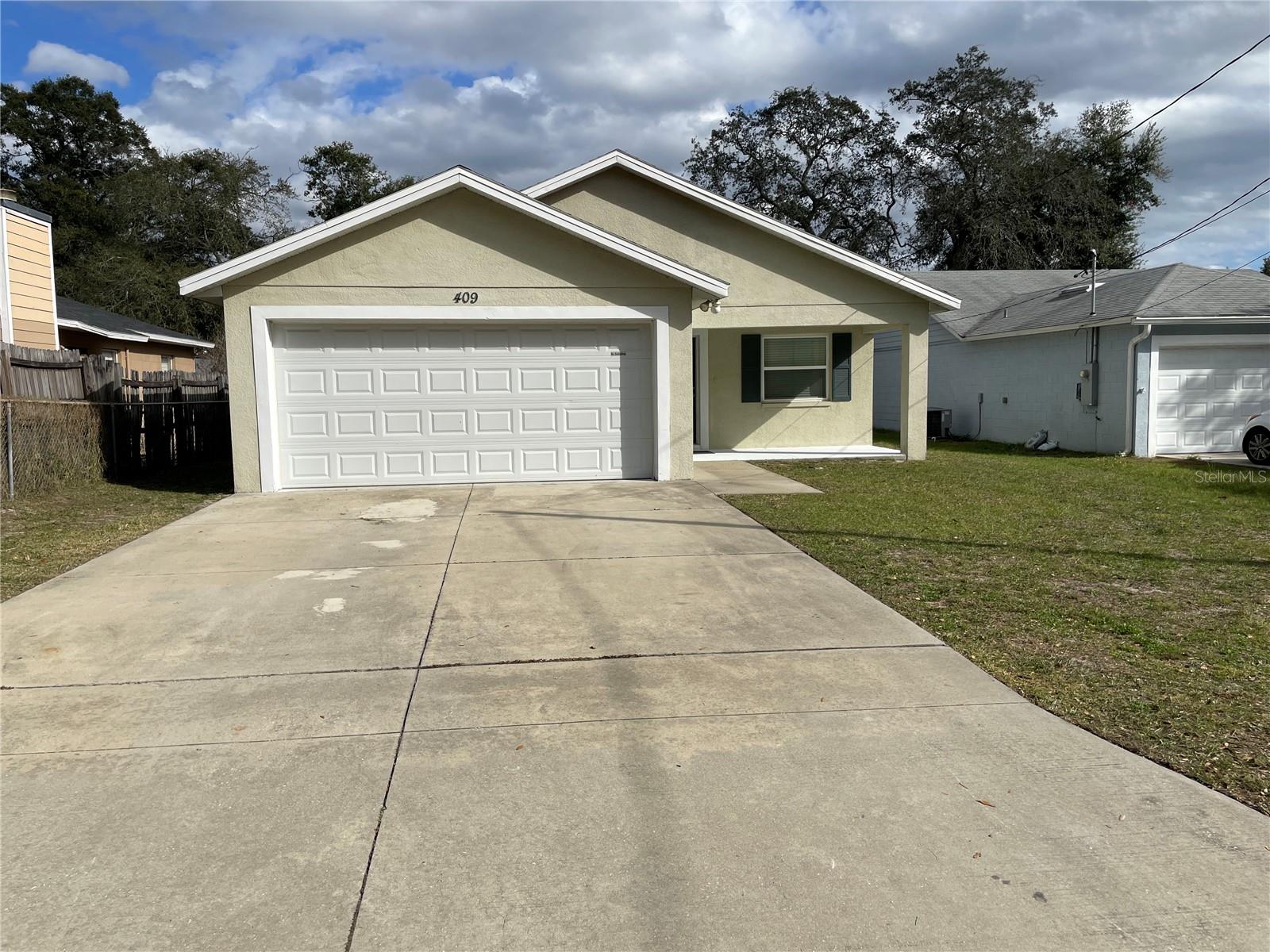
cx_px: 635
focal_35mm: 26
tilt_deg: -6.2
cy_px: 476
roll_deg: +0.9
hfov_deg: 67.3
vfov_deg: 53.1
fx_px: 954
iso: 32
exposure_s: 1/6135
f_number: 1.6
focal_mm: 4.2
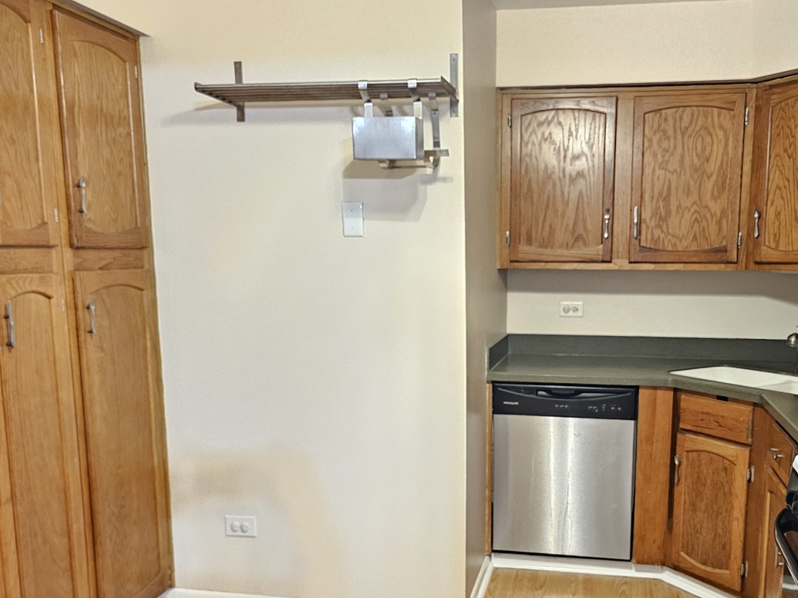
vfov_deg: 43.8
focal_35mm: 32
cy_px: 370
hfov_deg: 56.1
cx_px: 500
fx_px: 738
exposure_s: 1/24
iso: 1000
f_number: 1.7
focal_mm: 6.3
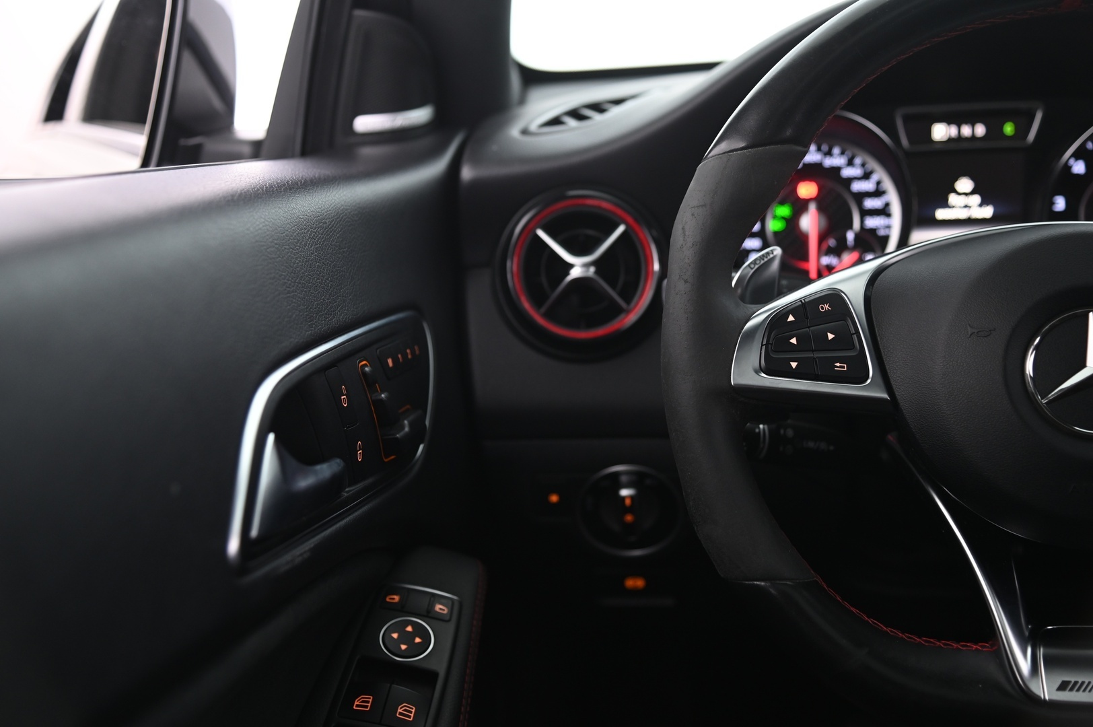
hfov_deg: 39.6
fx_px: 1517
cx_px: 546
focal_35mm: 50
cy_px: 364
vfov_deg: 26.9
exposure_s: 1/8
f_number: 4
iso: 1000
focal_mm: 50
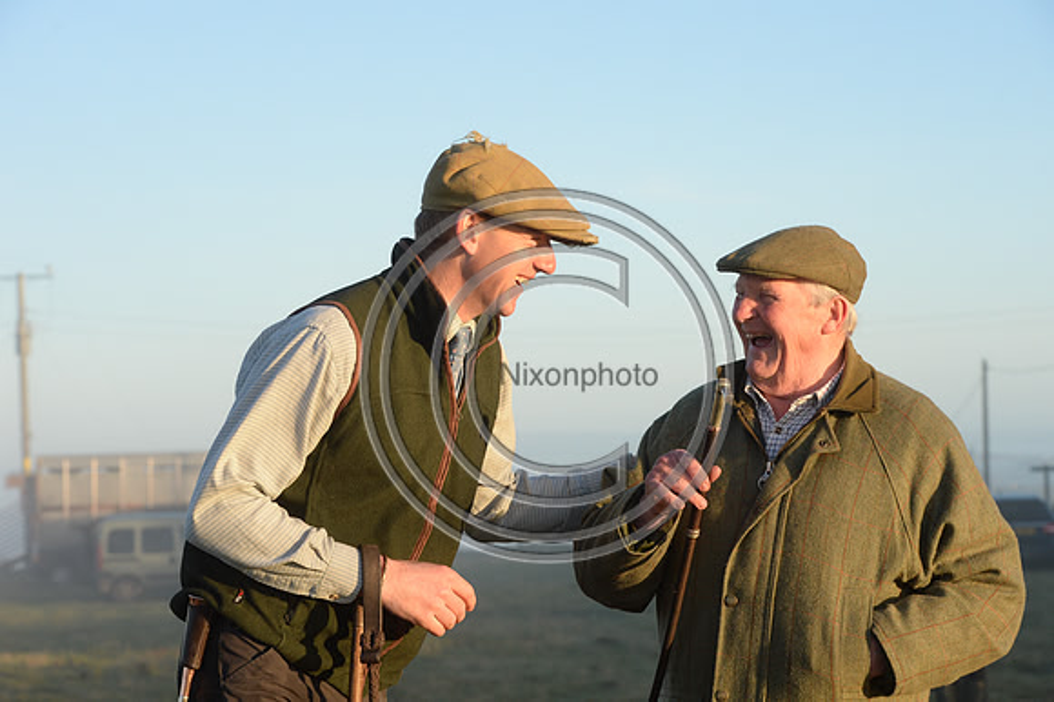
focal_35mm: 100
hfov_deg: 20.4
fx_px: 2926
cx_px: 527
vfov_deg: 13.7
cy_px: 351
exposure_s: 1/1000
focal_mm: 100
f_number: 8
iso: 1250
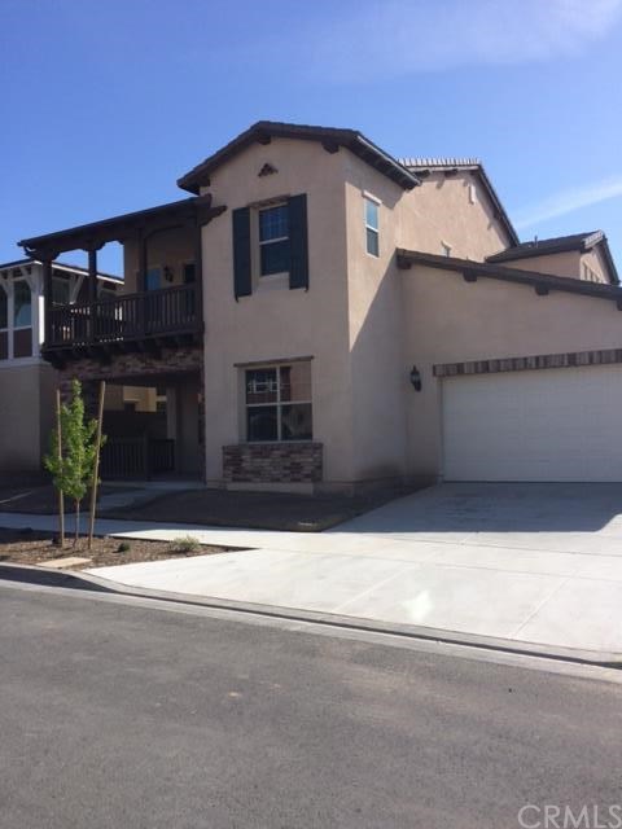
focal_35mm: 29
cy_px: 414
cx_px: 311
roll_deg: +1.3
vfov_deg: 61.7
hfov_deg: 48.2
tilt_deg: -1.3
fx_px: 695
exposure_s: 1/2564
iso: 32
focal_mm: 4.15
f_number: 2.2
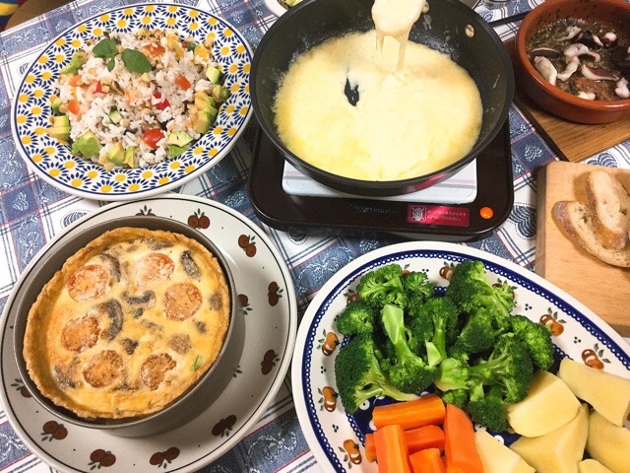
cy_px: 236
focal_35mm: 31
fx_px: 564
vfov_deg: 45.4
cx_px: 315
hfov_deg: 58.4
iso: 100
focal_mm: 3.3
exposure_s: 1/30
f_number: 2.4
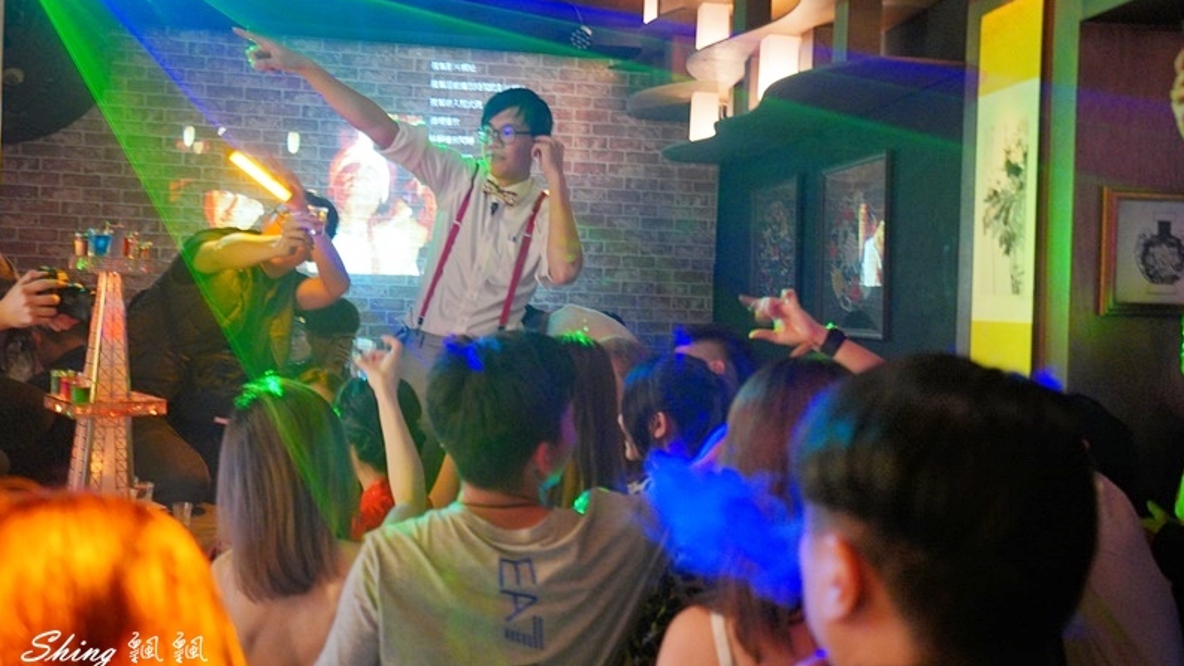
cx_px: 591
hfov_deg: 54.0
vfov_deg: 32.0
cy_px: 290
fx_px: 1162
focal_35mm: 37
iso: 3200
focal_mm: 35
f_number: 4
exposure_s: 1/25
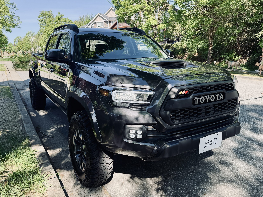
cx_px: 132
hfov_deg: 71.6
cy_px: 98
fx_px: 182
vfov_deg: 56.8
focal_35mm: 24
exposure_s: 1/1046
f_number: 1.78
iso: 100
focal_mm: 6.76
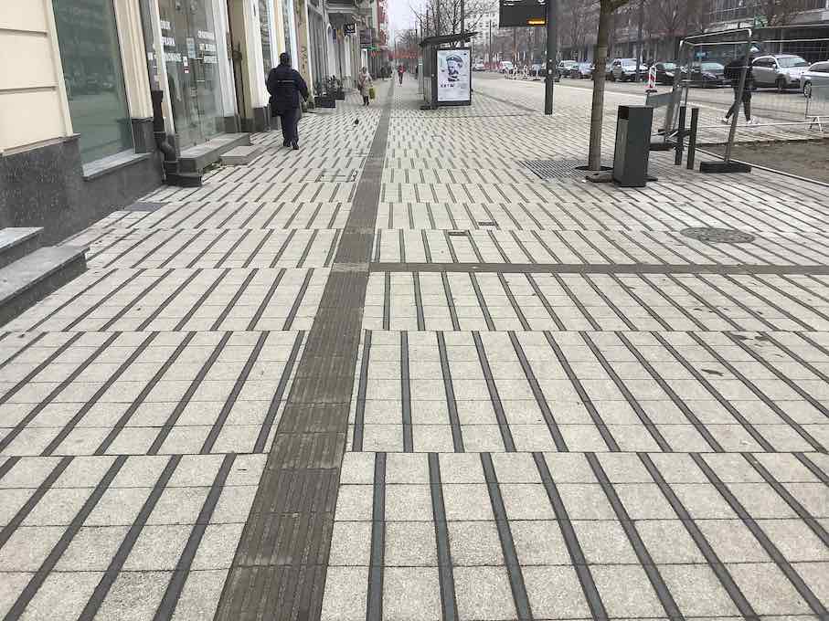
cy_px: 310
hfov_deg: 58.4
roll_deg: +0.9
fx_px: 742
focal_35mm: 31
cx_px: 414
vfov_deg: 45.4
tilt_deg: -18.9
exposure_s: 1/100
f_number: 2.4
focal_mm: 3.3
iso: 50
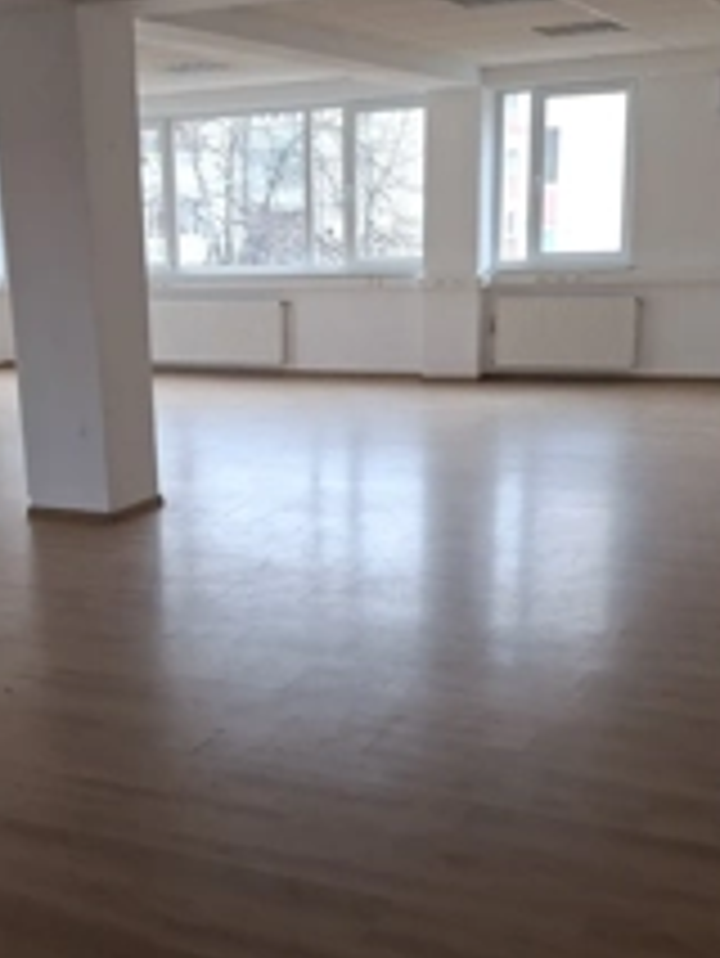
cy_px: 607
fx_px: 1302
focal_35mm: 47
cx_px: 238
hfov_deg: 30.7
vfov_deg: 40.1
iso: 40
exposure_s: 1/100
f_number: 1.8
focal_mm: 4.69
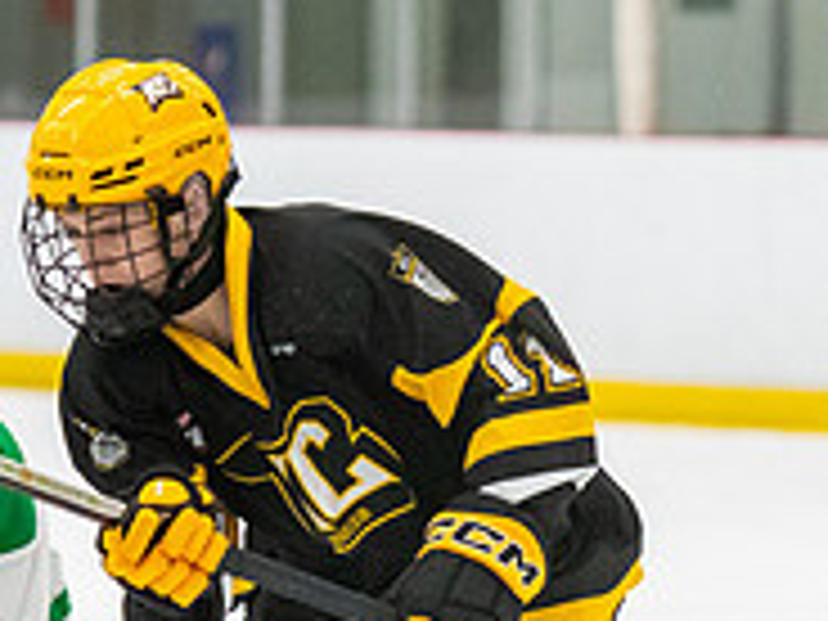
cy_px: 885
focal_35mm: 518
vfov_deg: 2.9
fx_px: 12390
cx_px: 510
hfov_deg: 3.8
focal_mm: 110
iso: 4000
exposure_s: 1/800
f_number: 2.8
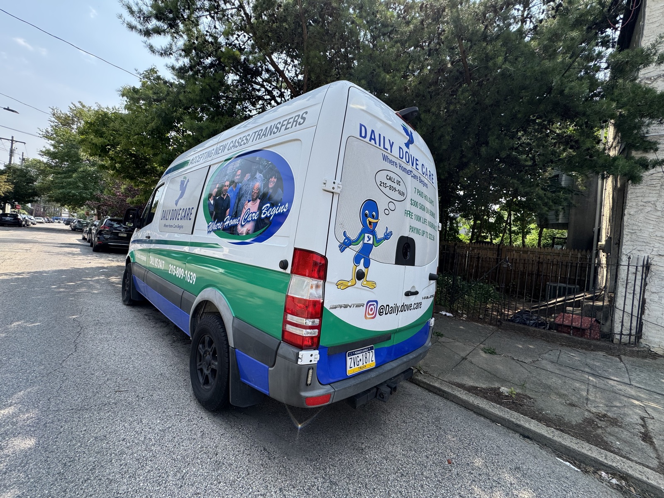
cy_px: 249
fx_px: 269
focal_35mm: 14
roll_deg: -6.2
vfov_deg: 85.7
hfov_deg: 102.1
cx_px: 332
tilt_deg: -0.9
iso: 40
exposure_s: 1/968
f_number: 2.2
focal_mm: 2.22
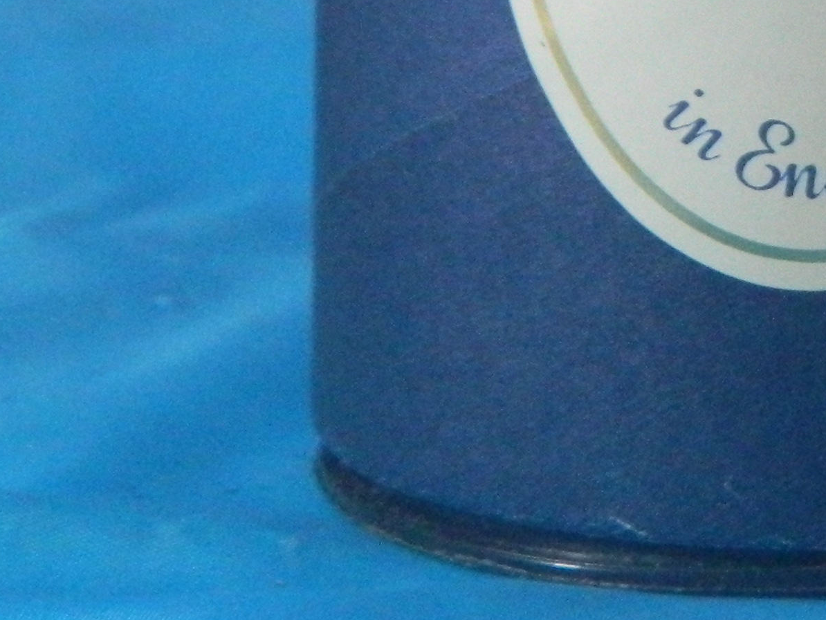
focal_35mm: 170
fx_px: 4057
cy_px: -167
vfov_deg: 8.6
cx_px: 1436
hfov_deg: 10.9
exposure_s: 1/50
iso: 400
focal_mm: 8.4
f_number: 3.6
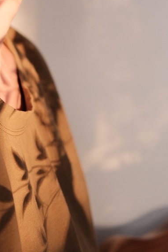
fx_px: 861
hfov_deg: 11.0
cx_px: 4
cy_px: 12
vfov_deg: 16.4
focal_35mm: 123
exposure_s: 1/34
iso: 400
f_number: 1.4
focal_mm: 23
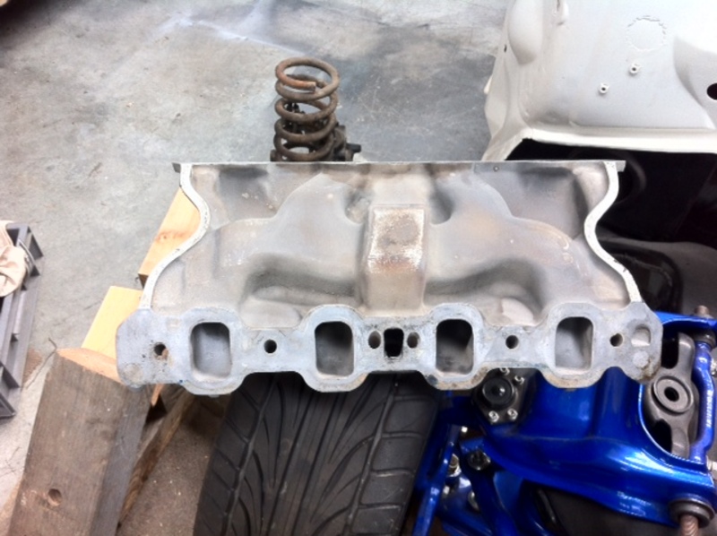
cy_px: 268
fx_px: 724
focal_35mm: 35
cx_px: 358
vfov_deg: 40.6
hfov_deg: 52.7
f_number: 2.8
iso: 100
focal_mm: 3.85
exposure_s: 1/30
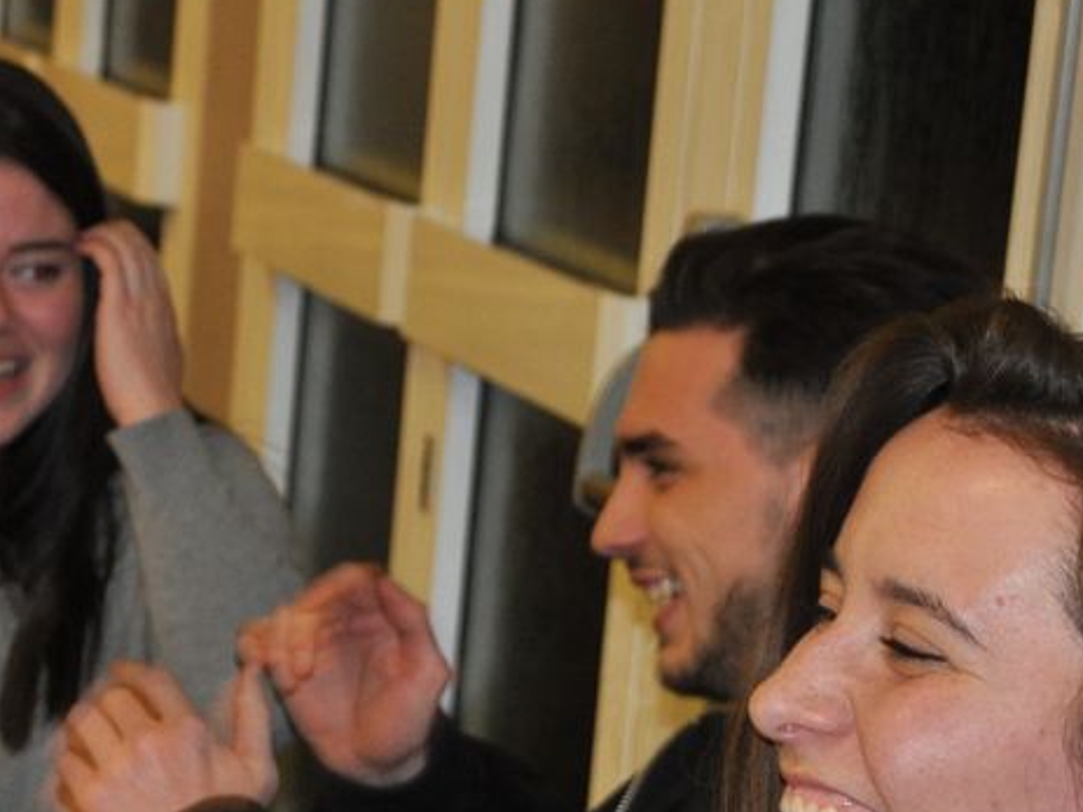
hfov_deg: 9.9
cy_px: 927
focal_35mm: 199
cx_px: 557
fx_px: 6224
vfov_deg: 7.4
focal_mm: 50
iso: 800
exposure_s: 1/60
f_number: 4.8
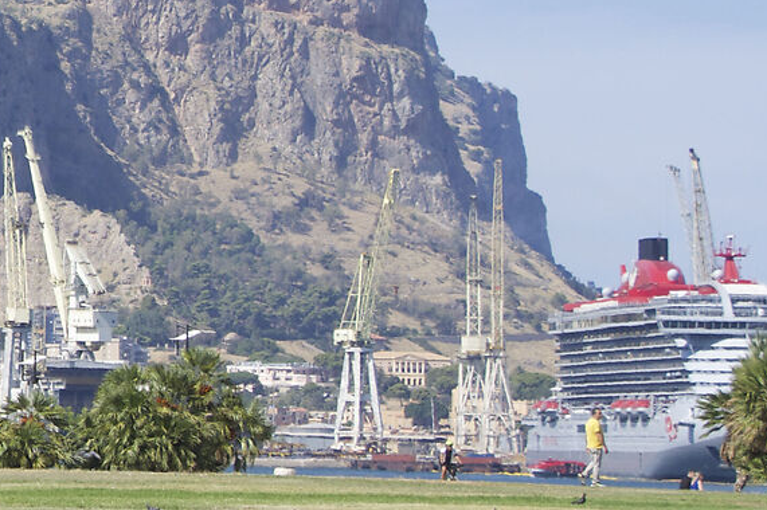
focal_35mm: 328
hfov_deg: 6.1
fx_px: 6984
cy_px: -38
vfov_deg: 4.2
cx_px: -719
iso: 100
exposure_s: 1/250
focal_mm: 52
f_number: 8
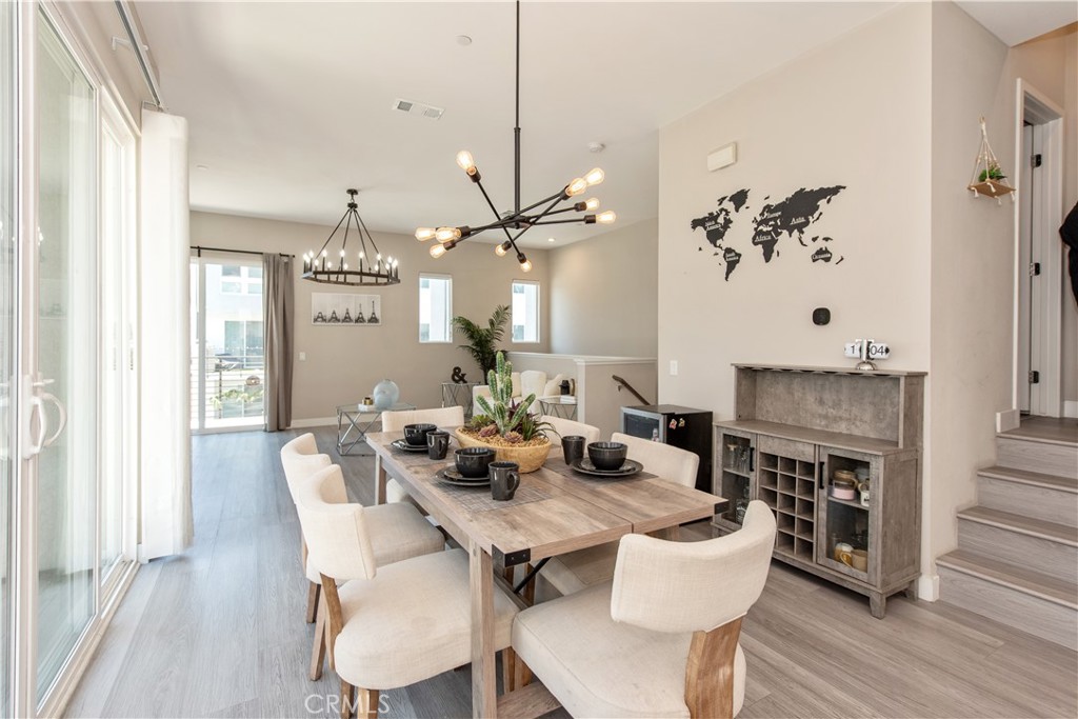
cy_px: 360
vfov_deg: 73.8
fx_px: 479
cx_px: 539
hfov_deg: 96.7
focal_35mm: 16
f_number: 5.6
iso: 560
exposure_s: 1/125
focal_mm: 16
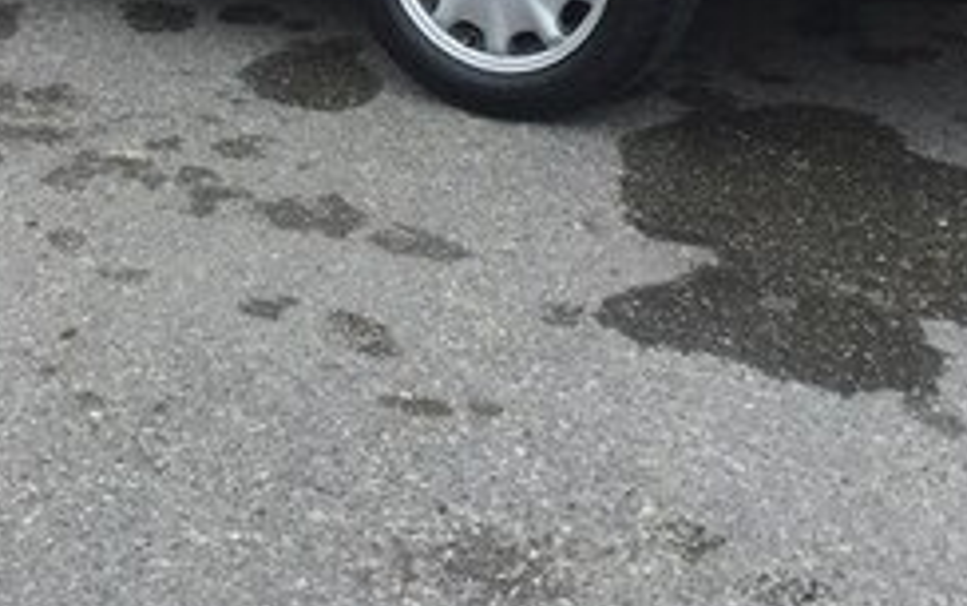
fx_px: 2189
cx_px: 329
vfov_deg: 14.7
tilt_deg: -10.4
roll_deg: +0.2
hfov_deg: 24.8
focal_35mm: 83
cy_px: -287
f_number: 2.2
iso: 32
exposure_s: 1/408
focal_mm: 4.15
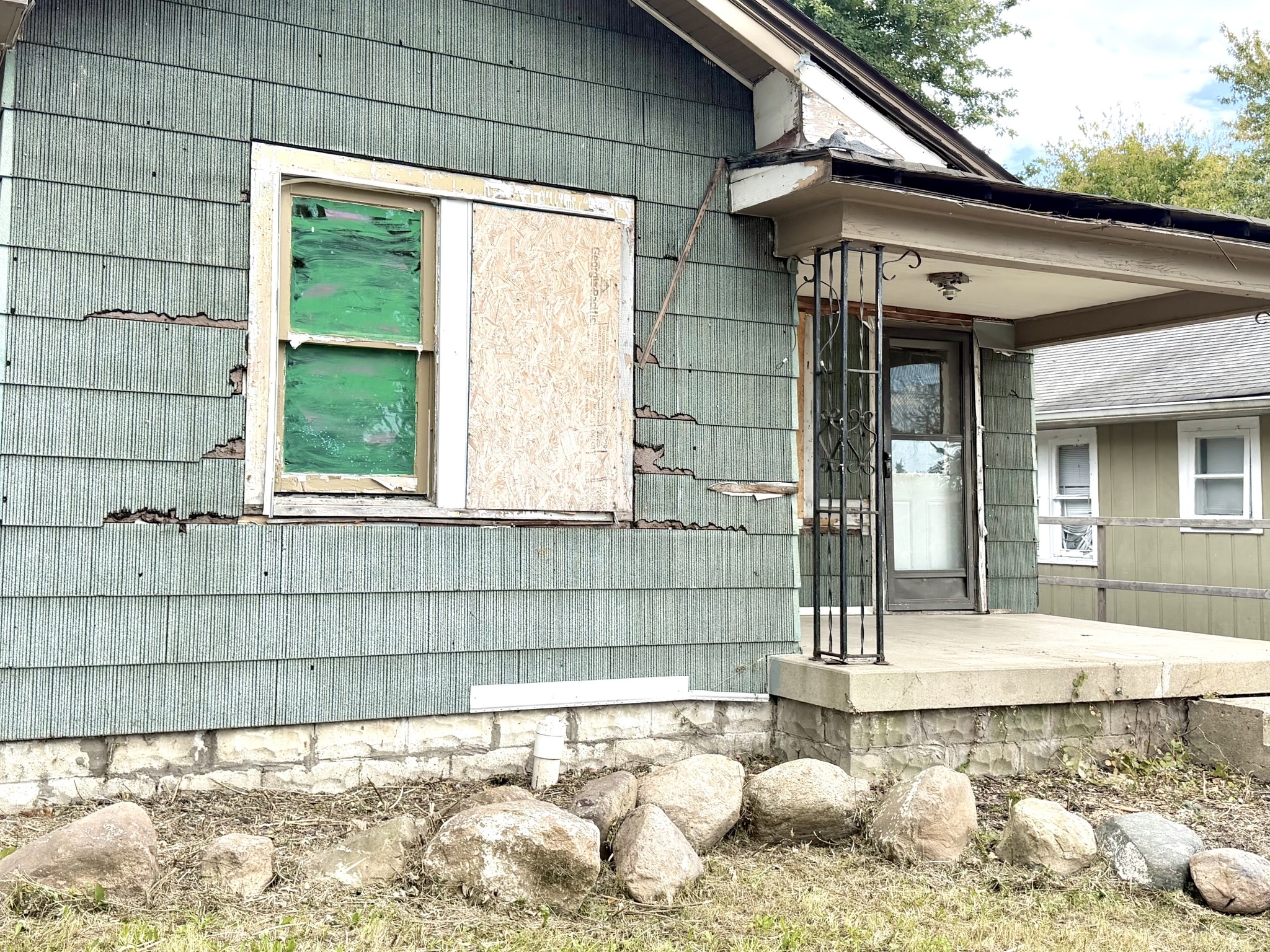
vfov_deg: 39.6
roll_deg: -0.9
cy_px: 446
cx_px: 653
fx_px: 1321
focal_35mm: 36
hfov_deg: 51.3
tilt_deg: +3.3
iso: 100
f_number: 1.78
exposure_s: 1/1727
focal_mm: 6.76
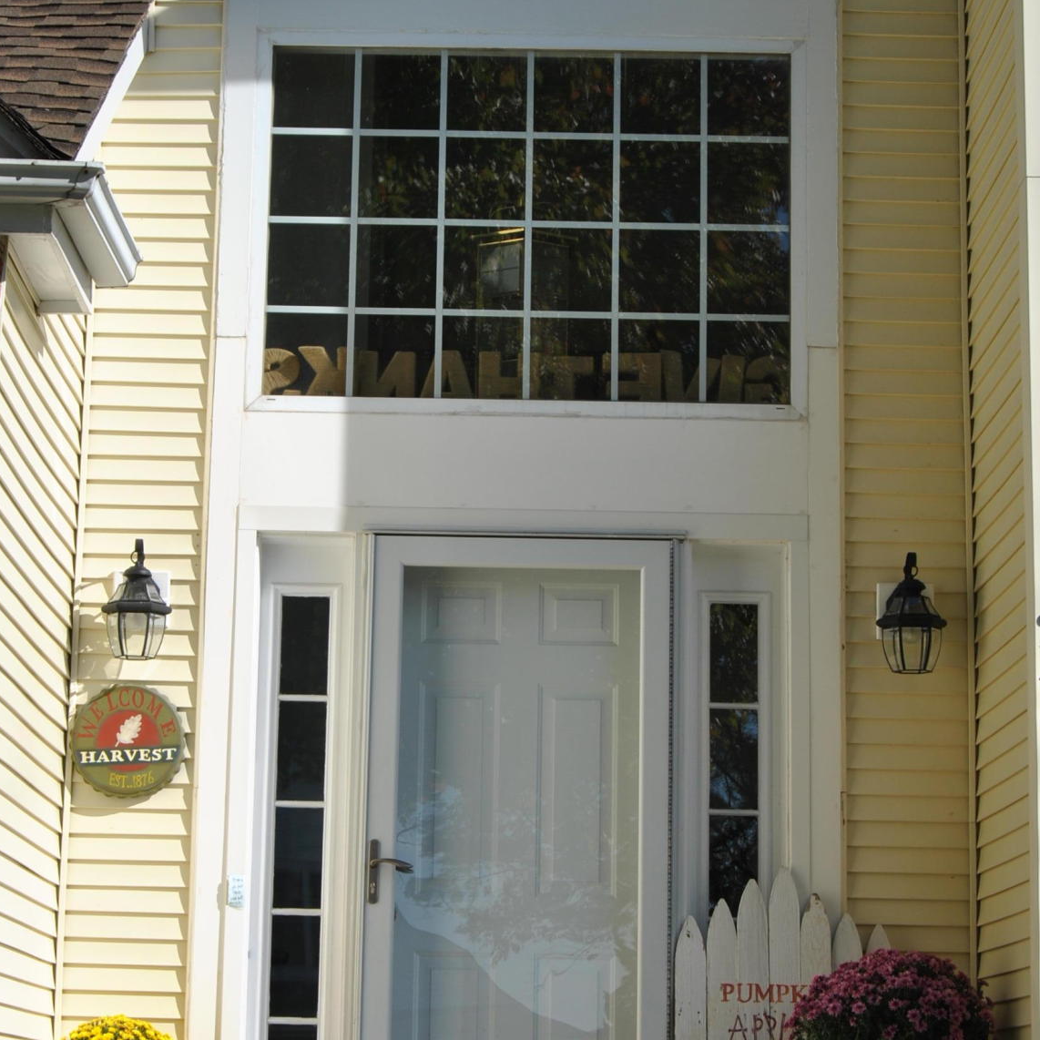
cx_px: 471
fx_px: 2889
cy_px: 552
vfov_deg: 20.4
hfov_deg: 20.4
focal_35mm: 85
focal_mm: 38
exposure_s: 1/250
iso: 100
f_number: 8
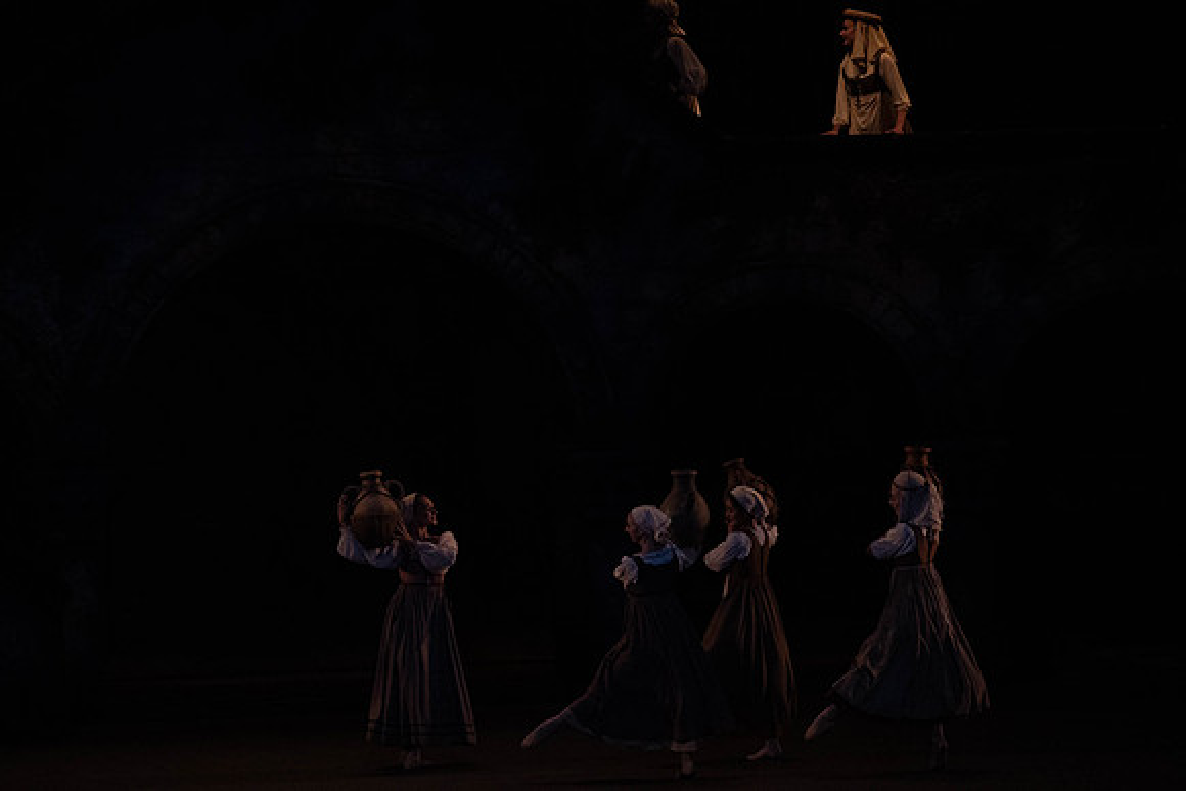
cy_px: 396
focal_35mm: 198
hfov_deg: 10.4
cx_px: 593
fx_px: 6524
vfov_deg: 6.9
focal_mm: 198
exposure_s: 1/250
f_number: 5.6
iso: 8000
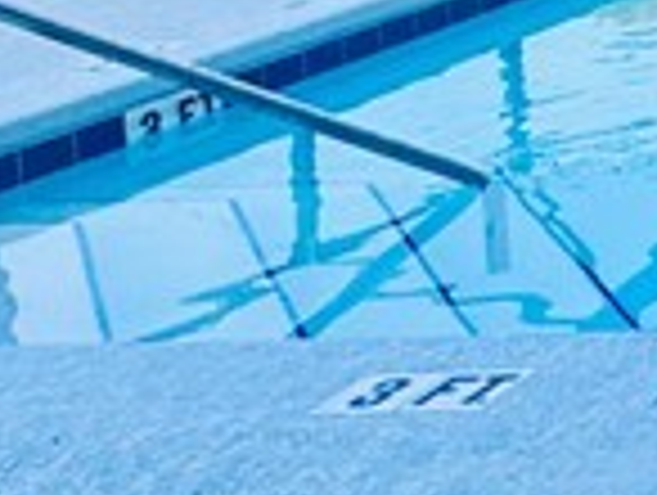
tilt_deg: -3.4
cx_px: 1854
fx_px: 1863
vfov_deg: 13.7
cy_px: -374
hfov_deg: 12.1
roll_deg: +0.1
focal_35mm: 98
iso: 40
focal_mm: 2.22
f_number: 2.2
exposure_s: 1/359
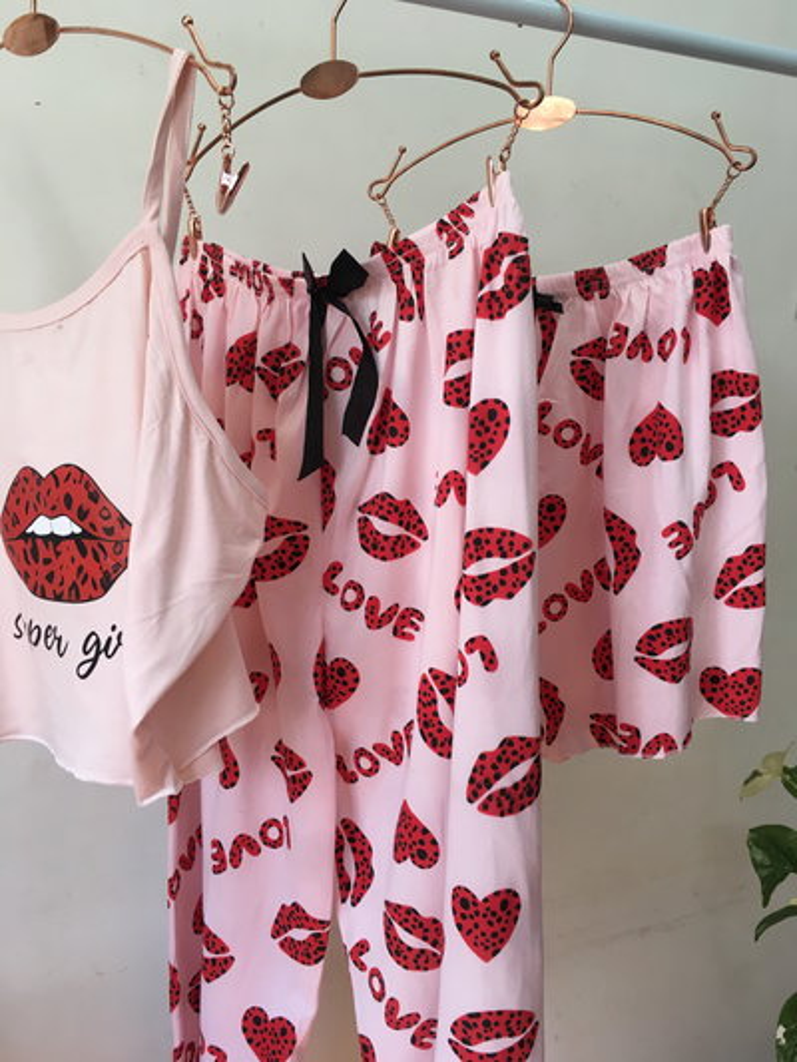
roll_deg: -0.4
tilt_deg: -6.0
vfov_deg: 61.6
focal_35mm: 29
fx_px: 890
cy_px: 531
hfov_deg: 48.2
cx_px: 398
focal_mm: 4.15
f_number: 2.2
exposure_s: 1/33
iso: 32
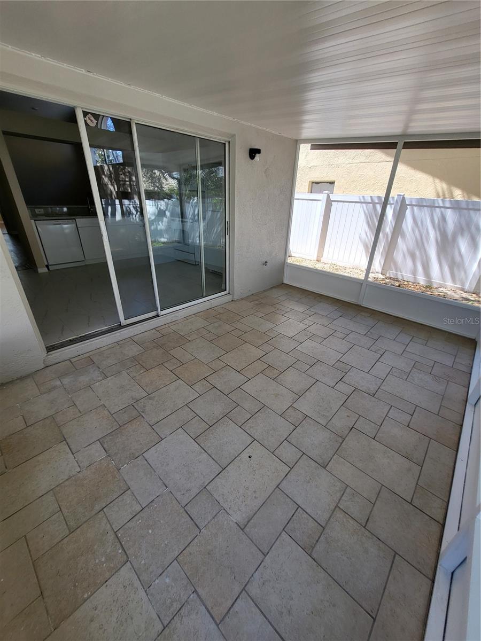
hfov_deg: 89.9
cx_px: 240
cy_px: 320
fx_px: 241
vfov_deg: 106.2
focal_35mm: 13
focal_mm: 1.74
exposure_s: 1/103
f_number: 2.2
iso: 32
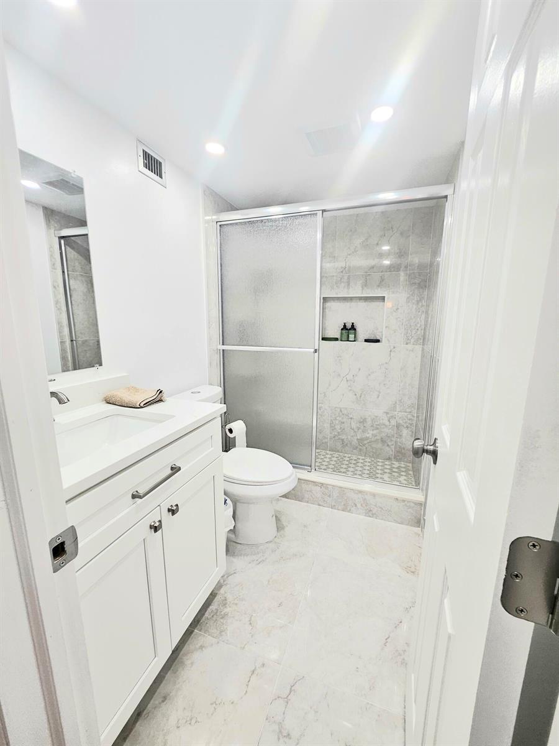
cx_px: 280
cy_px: 373
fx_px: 280
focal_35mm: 13
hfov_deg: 89.9
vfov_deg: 106.2
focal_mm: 1.7
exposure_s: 1/60.2
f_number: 2.2
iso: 64
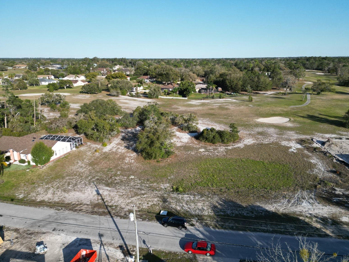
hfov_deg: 69.4
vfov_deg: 54.9
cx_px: 180
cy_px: 129
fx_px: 252
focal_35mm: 25
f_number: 1.7
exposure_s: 1/2500
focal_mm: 6.72
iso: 130
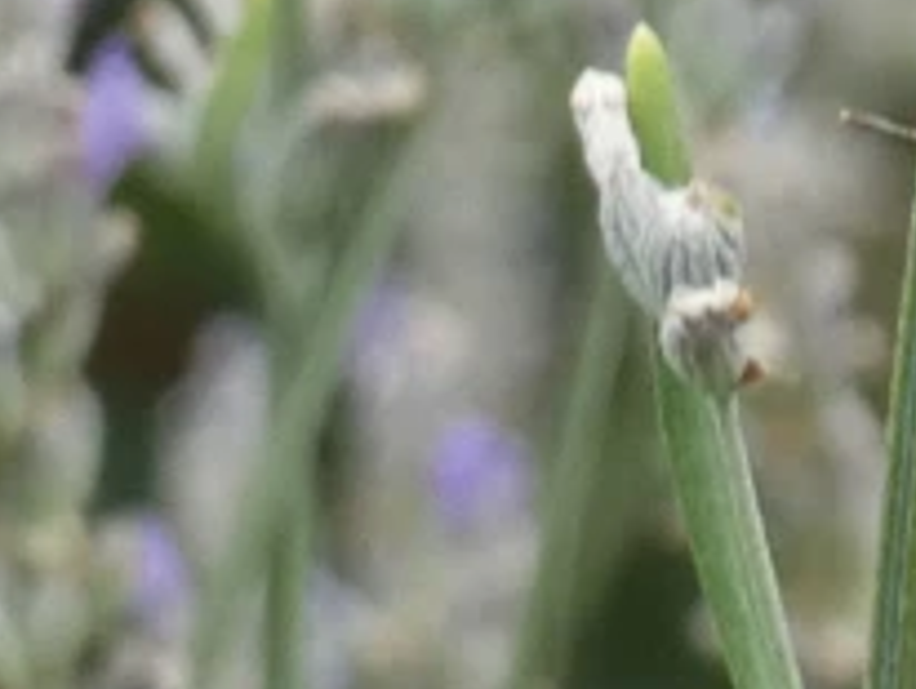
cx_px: 1263
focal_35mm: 509
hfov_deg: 3.9
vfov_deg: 2.9
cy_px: 107
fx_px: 13485
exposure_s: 1/80
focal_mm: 29.5
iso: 250
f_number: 5.4
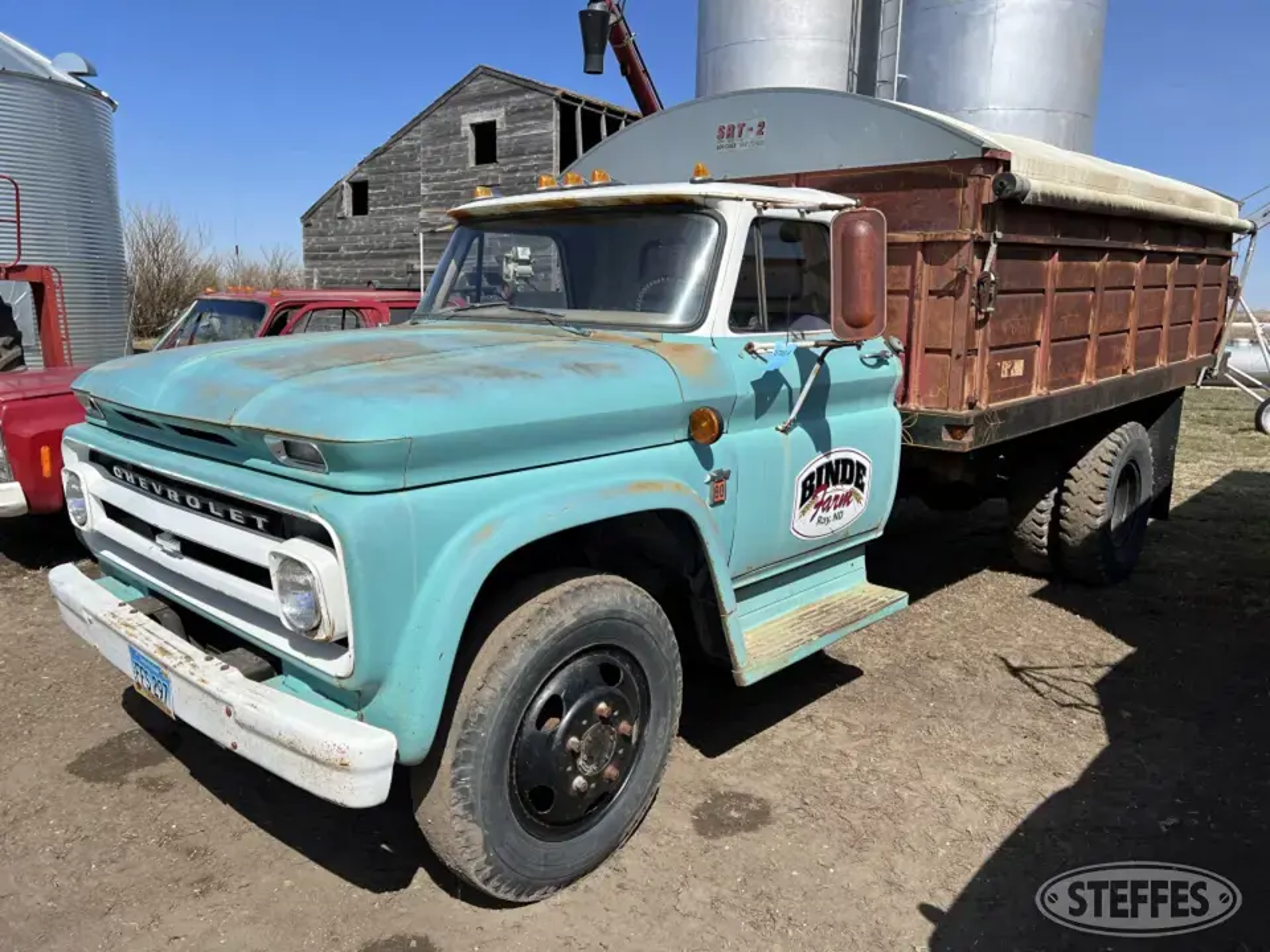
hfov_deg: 67.3
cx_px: 635
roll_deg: +1.7
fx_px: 954
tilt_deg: -10.2
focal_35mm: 26
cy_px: 476
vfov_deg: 53.1
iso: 50
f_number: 1.5
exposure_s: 1/5319
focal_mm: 5.7
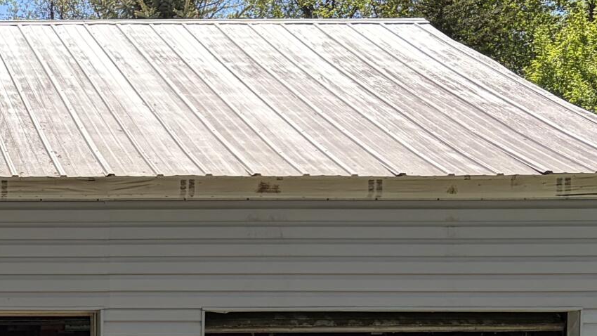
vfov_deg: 11.8
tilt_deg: -0.3
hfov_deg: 19.6
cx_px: -185
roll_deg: +0.0
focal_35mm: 100
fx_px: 1583
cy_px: 437
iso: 50
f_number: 1.6
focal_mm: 5.96
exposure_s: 1/2141
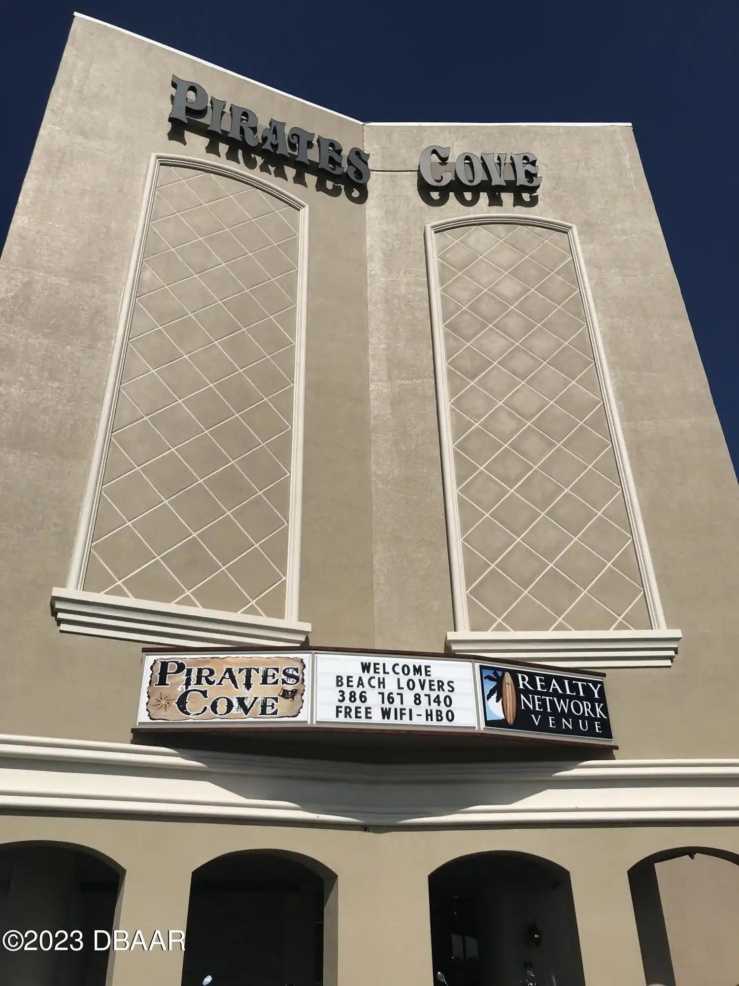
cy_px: 493
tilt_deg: +31.7
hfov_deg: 49.7
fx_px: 797
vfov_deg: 63.4
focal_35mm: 28
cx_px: 370
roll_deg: +1.7
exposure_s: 1/7407
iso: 20
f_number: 1.8
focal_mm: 3.99
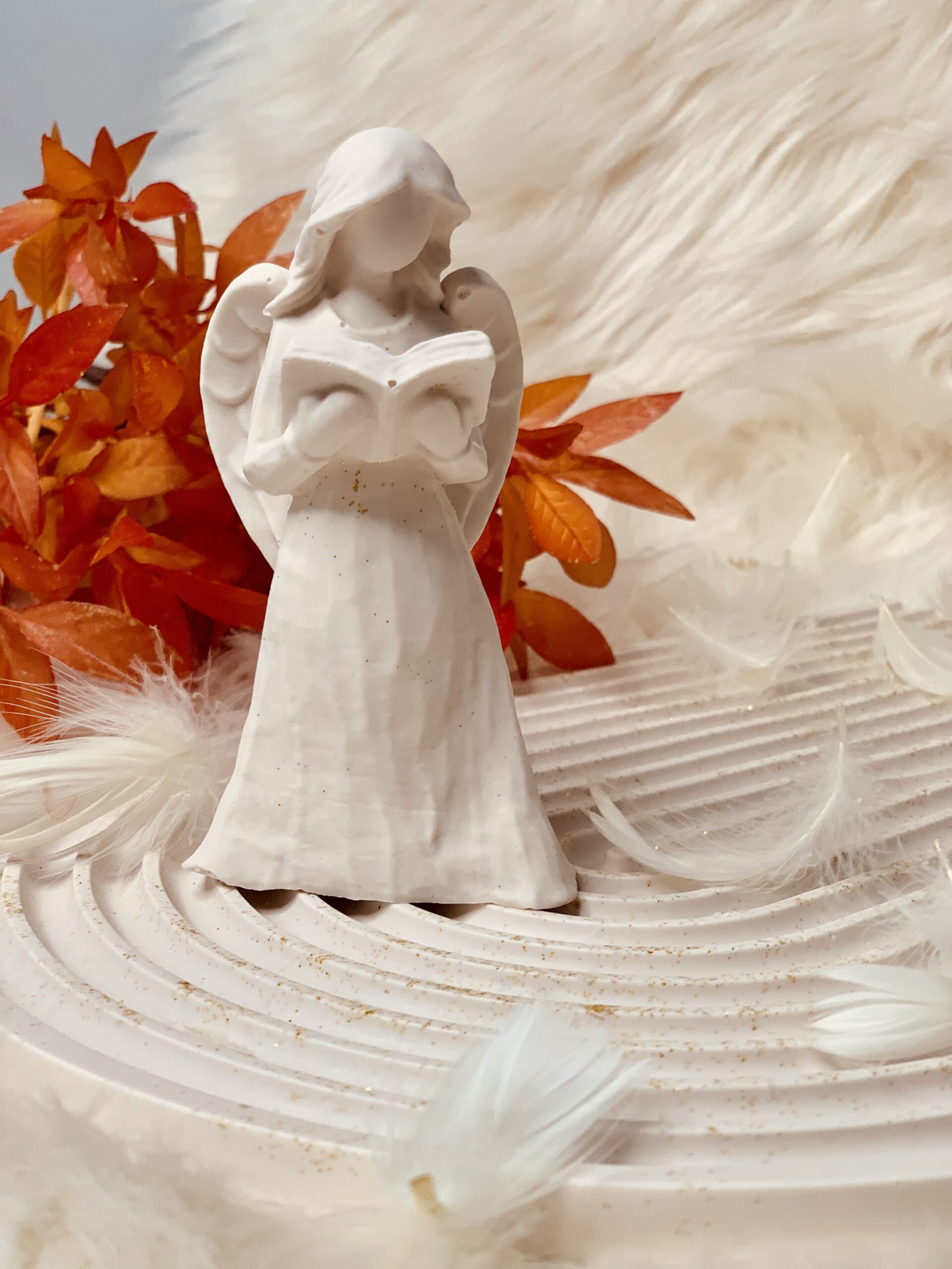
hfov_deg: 28.0
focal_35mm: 52
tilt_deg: -14.6
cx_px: 476
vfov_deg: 36.8
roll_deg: -1.3
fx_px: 1907
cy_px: 634
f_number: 2.4
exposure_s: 1/121
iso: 50
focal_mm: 6
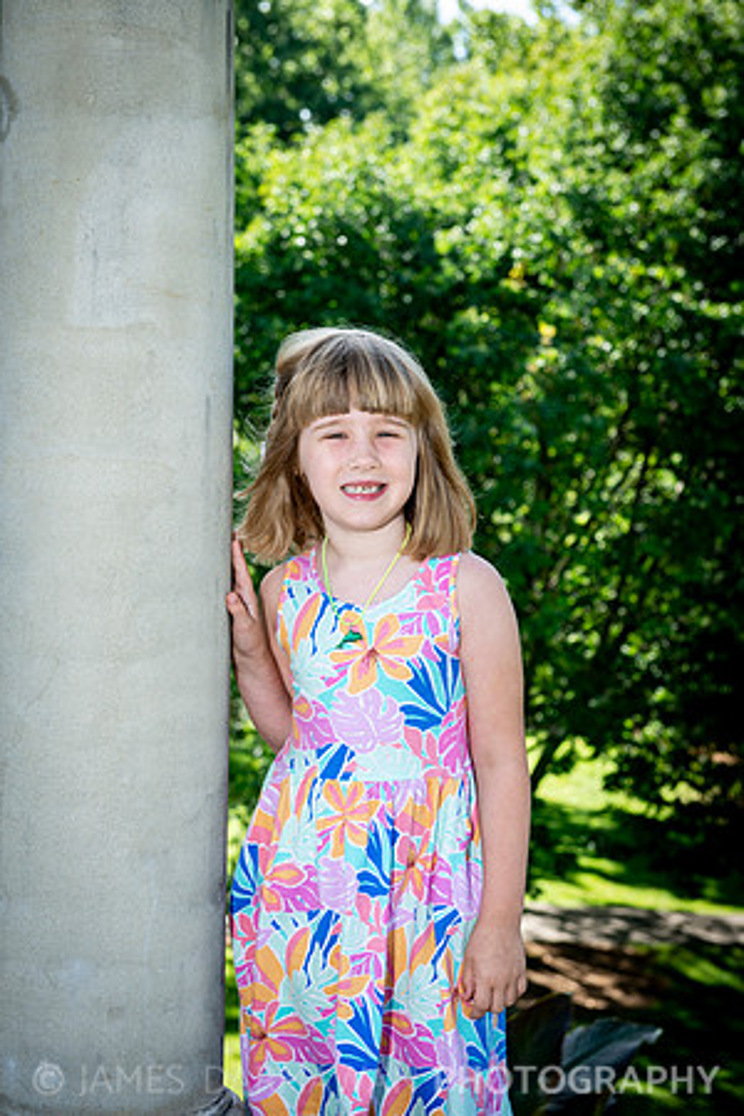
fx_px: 2170
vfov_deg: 28.8
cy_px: 558
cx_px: 372
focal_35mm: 70
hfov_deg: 19.5
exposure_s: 1/100
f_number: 6.3
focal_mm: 70
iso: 100
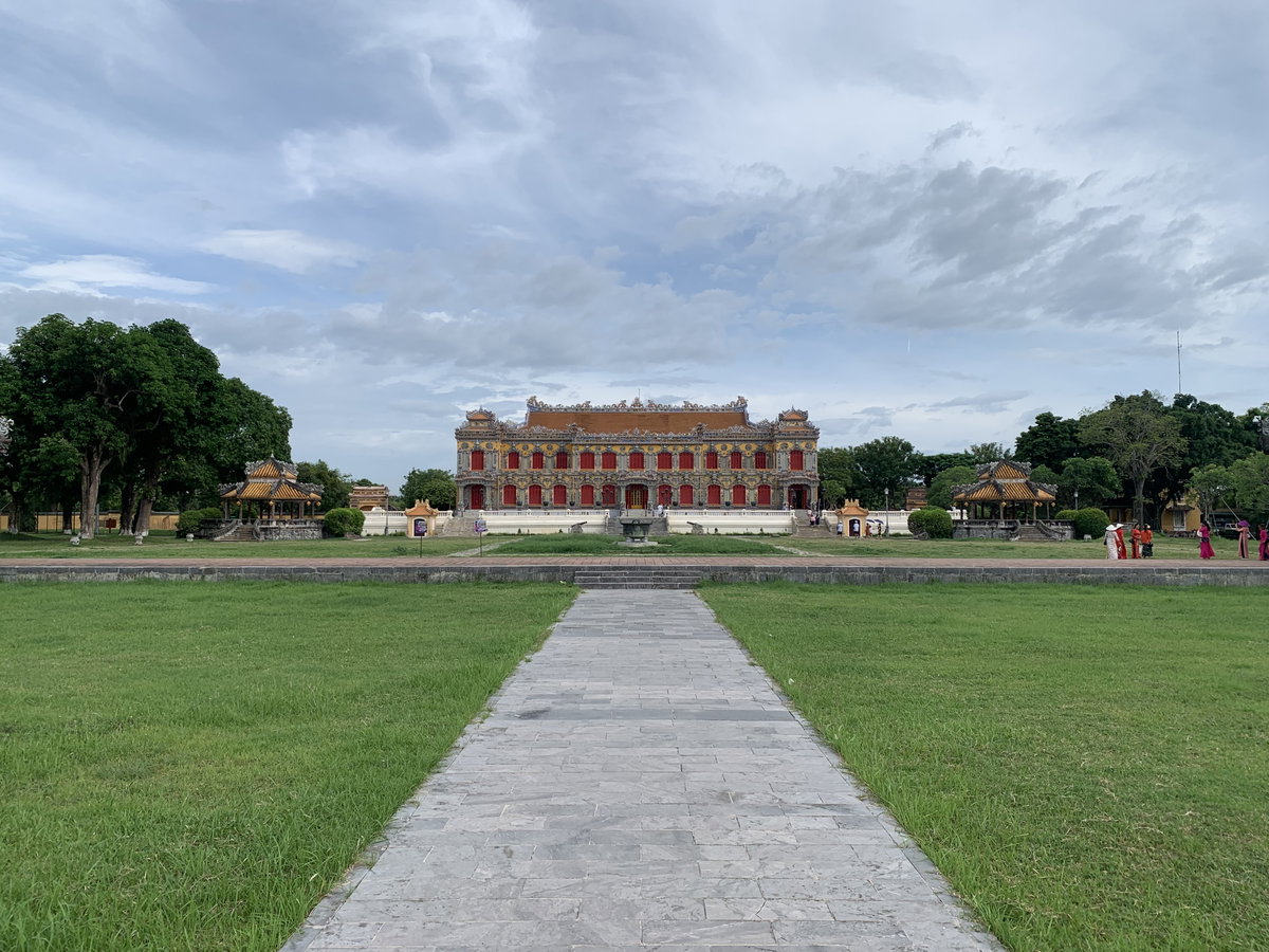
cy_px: 476
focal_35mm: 26
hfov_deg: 67.3
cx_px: 634
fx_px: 953
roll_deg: +0.0
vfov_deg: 53.1
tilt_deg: +2.6
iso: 25
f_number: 1.8
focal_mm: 4.25
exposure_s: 1/2994
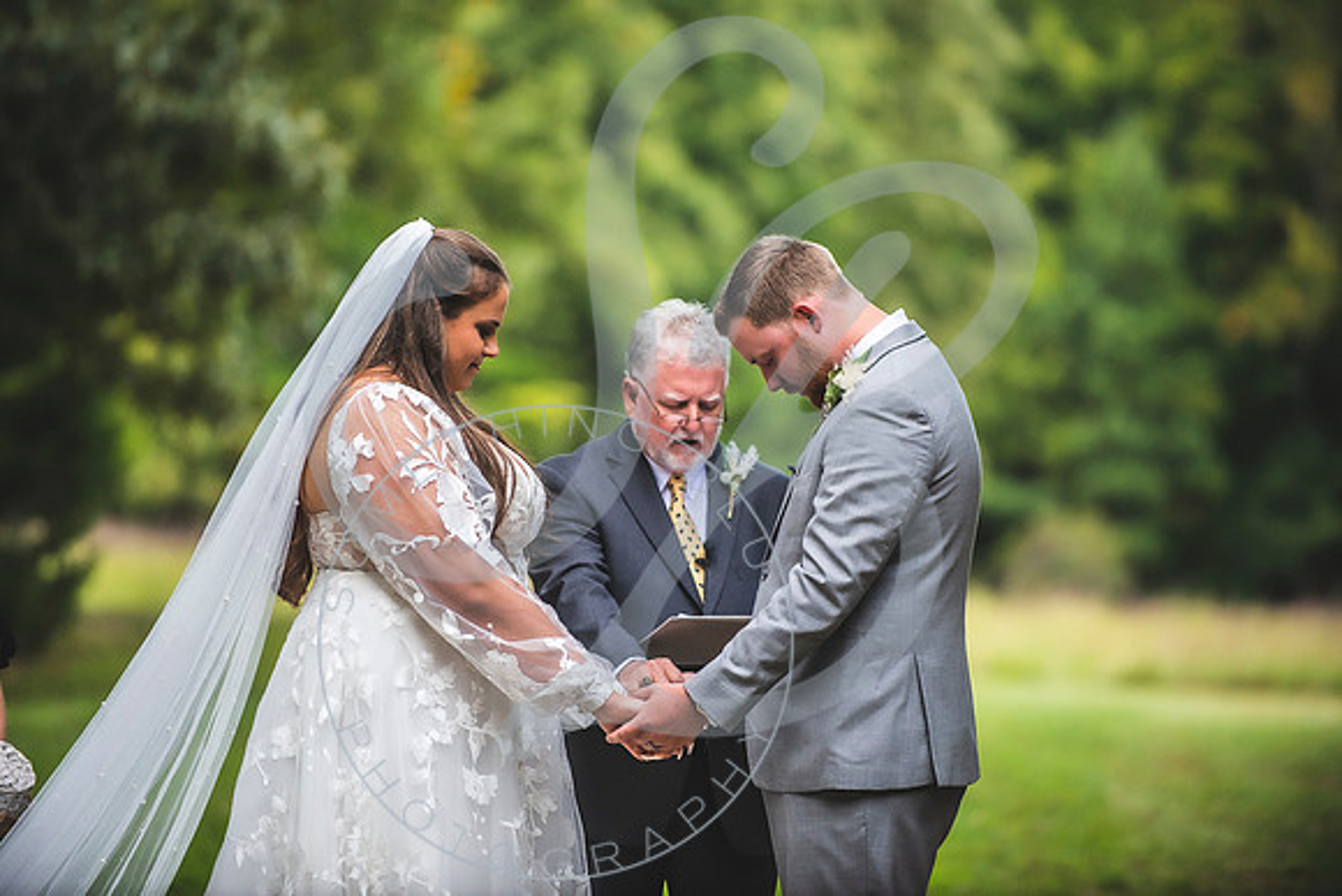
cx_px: 671
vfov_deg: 6.9
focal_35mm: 200
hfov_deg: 10.3
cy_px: 448
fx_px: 7457
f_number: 2.8
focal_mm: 200
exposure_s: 1/640
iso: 640
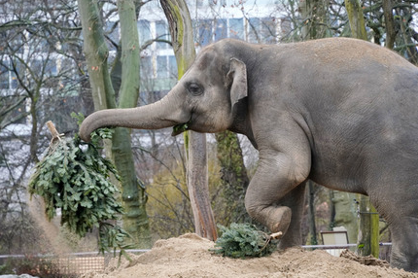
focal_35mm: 210
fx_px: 2436
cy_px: 134
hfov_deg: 9.8
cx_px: 216
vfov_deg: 6.5
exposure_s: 1/400
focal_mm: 200
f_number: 6.3
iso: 3200
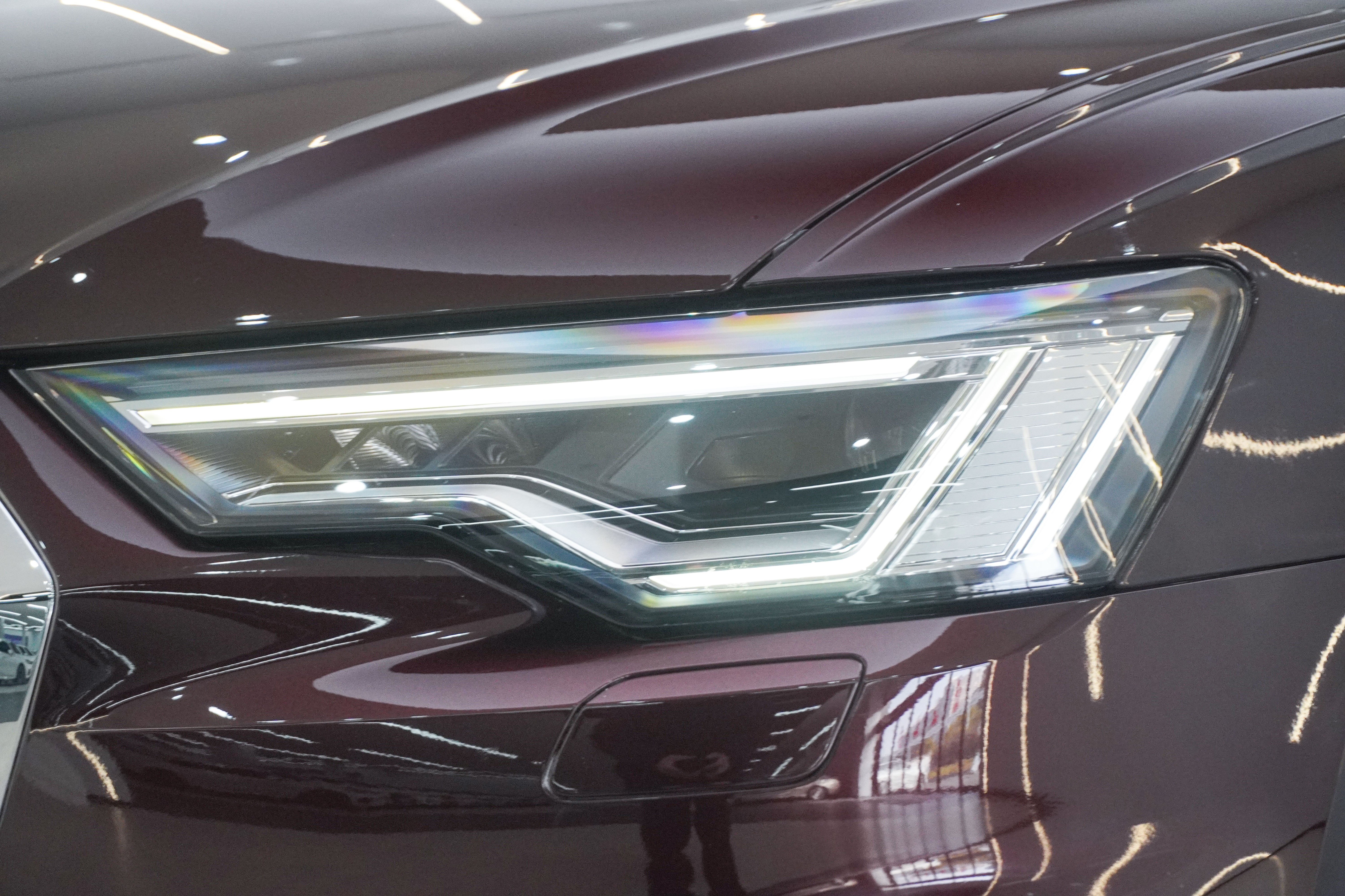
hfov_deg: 27.0
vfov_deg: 18.2
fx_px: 2802
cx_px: 672
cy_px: 448
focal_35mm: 75
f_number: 6.3
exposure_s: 1/100
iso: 1600
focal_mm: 50
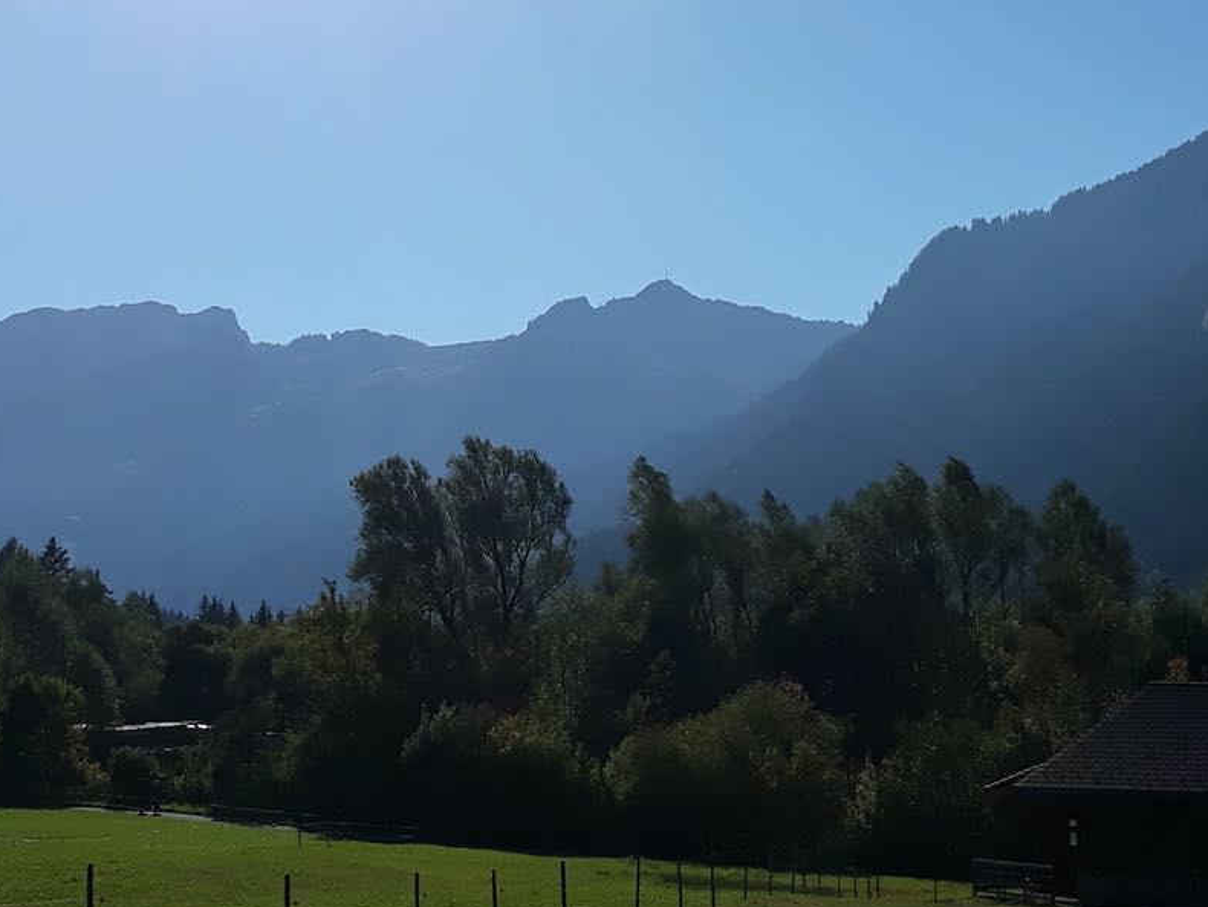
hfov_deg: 45.7
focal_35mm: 41
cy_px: 320
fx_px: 1431
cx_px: 664
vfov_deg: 34.9
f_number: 1.7
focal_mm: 3.71
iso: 40
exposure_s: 1/4545
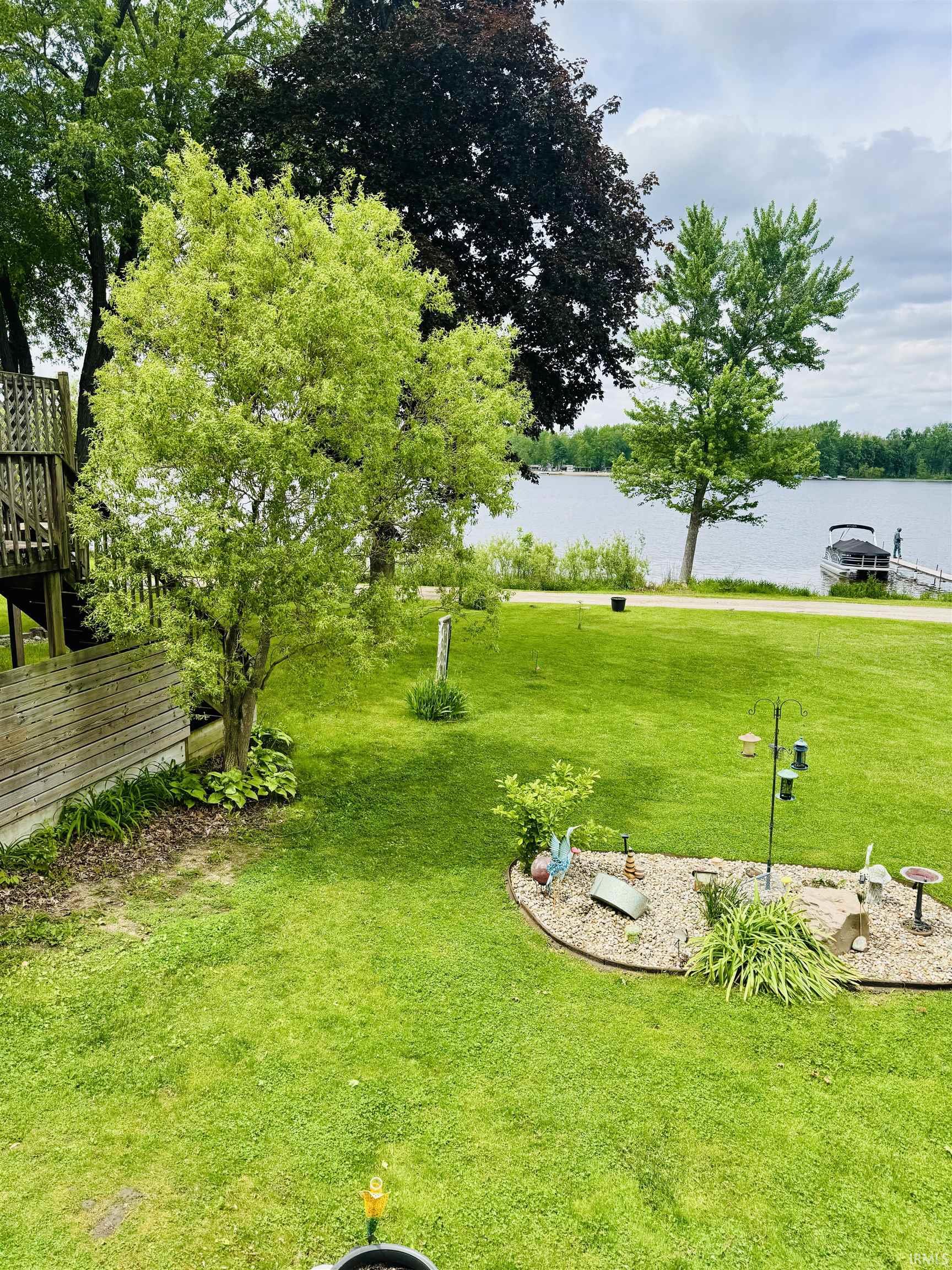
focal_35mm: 24
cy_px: 635
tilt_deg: -12.4
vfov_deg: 71.6
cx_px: 476
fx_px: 880
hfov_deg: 56.8
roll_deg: -1.4
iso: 80
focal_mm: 6.76
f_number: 1.78
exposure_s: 1/2710
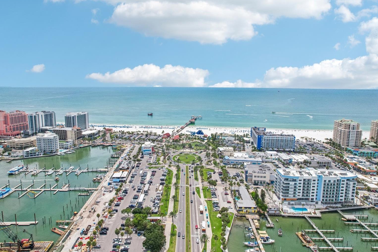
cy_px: 124
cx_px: 182
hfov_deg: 76.1
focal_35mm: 23
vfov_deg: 55.1
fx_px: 241
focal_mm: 8.4
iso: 400
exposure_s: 1/2500
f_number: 2.8
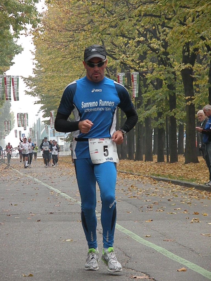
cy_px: 140
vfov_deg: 11.6
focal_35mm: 170
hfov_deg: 8.7
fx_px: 1382
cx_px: 106
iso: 640
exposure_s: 1/538
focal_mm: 30.1
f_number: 4.5
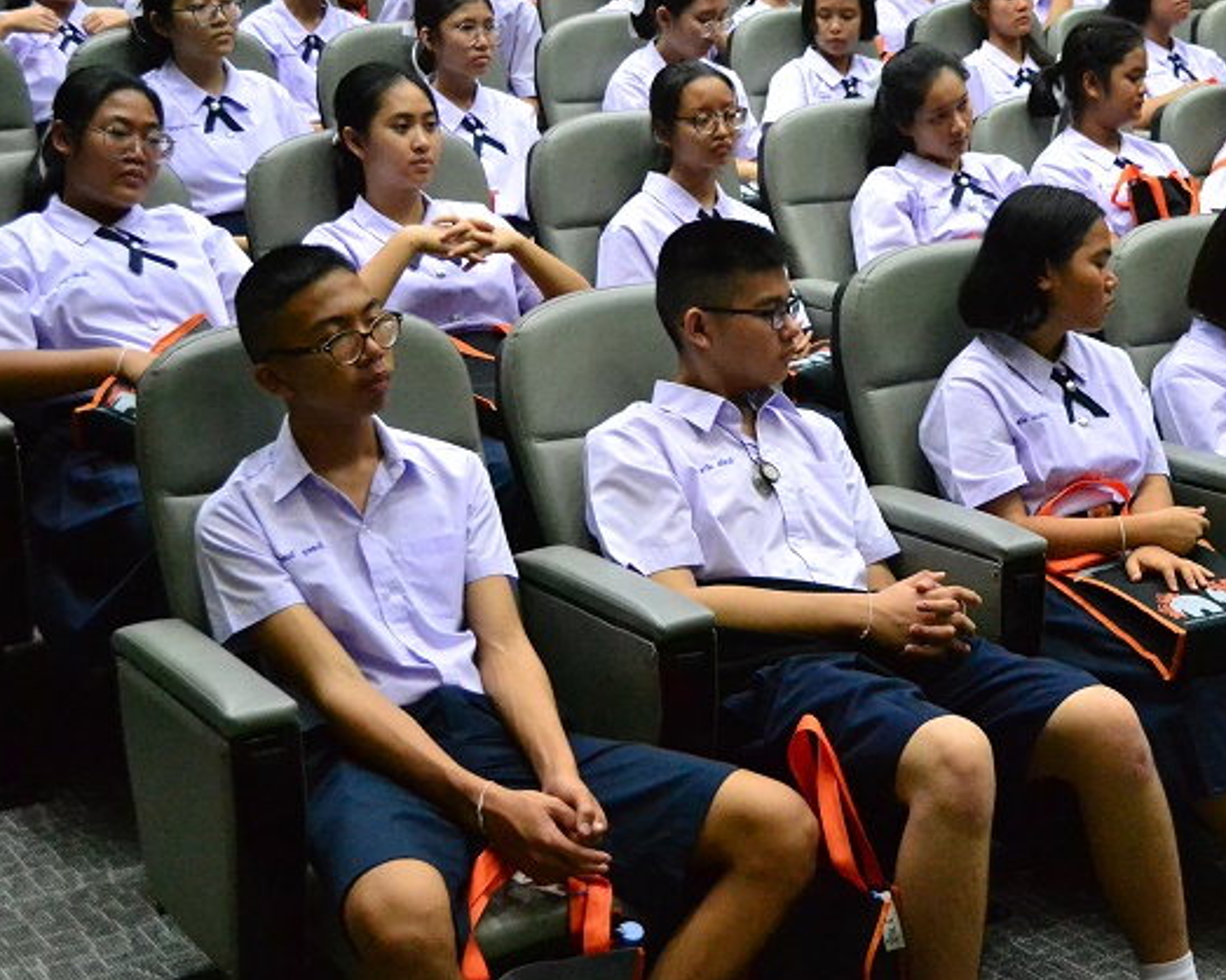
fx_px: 2031
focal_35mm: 56
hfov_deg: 33.2
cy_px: 545
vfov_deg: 27.1
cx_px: 858
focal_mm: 26
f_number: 4.2
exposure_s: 1/80
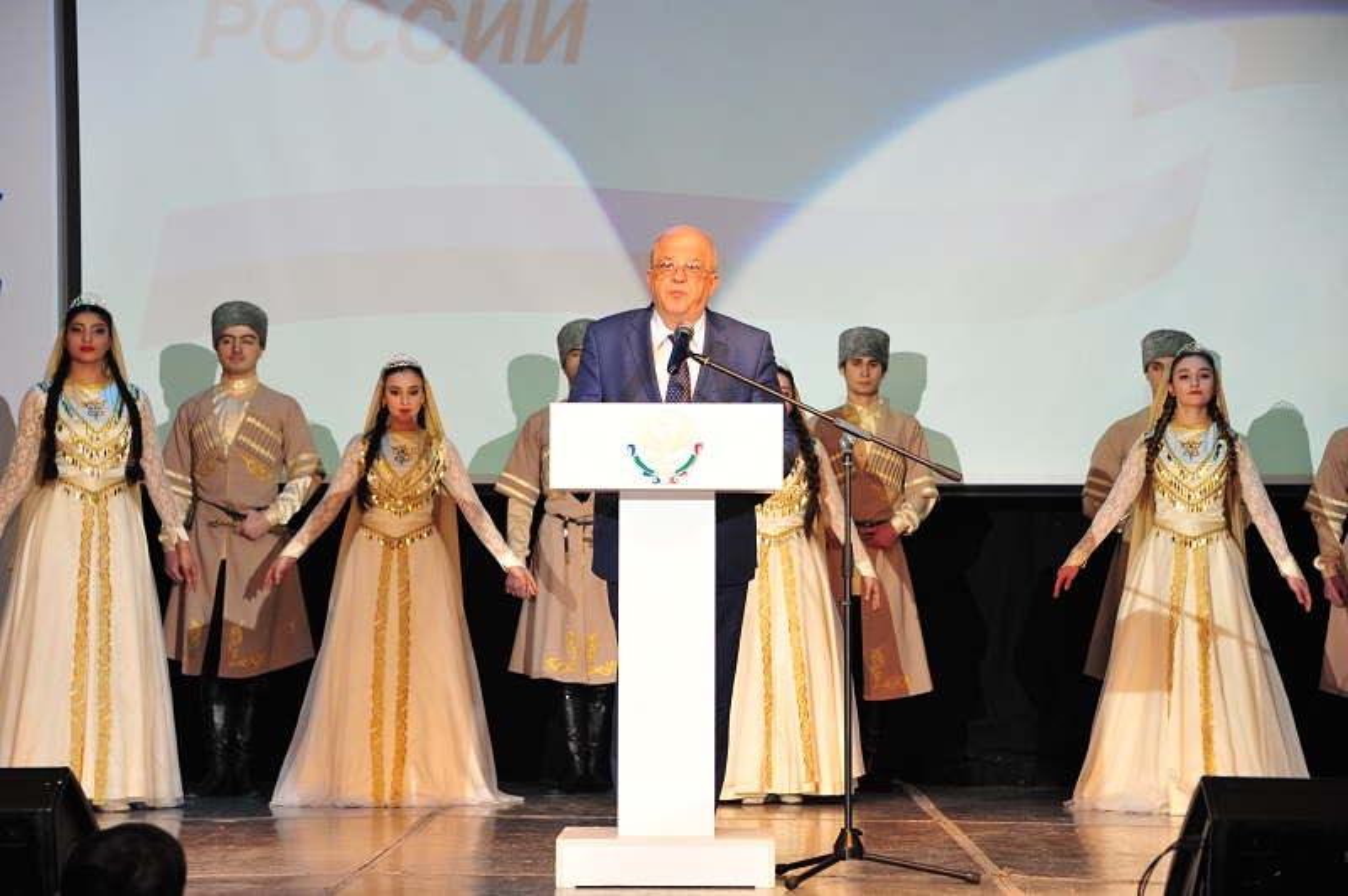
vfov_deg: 13.0
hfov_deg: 19.5
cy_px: 448
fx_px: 3928
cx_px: 674
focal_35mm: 105
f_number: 5.3
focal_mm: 105
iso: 3200
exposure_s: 1/100
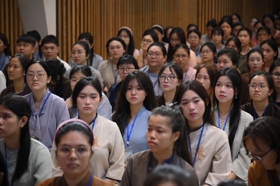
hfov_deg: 17.1
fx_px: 933
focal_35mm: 120
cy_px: 93
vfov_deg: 11.4
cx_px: 140
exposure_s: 1/80
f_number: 4
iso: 2000
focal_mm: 120
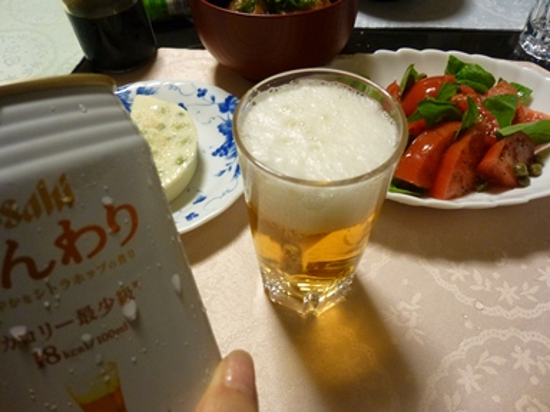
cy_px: 206
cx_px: 275
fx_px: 397
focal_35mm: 25
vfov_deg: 54.9
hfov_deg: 69.4
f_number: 3.1
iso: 400
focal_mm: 4.5
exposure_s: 1/40
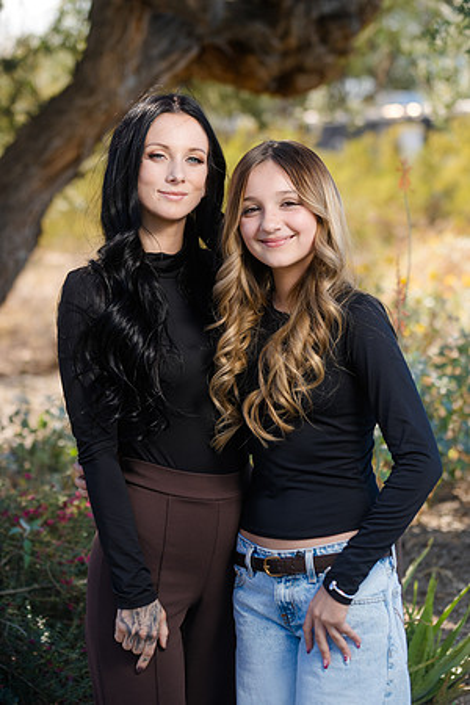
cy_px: 352
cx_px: 235
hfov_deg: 13.0
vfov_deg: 19.5
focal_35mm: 105
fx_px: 2056
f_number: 4.5
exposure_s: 1/250
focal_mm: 105
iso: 100
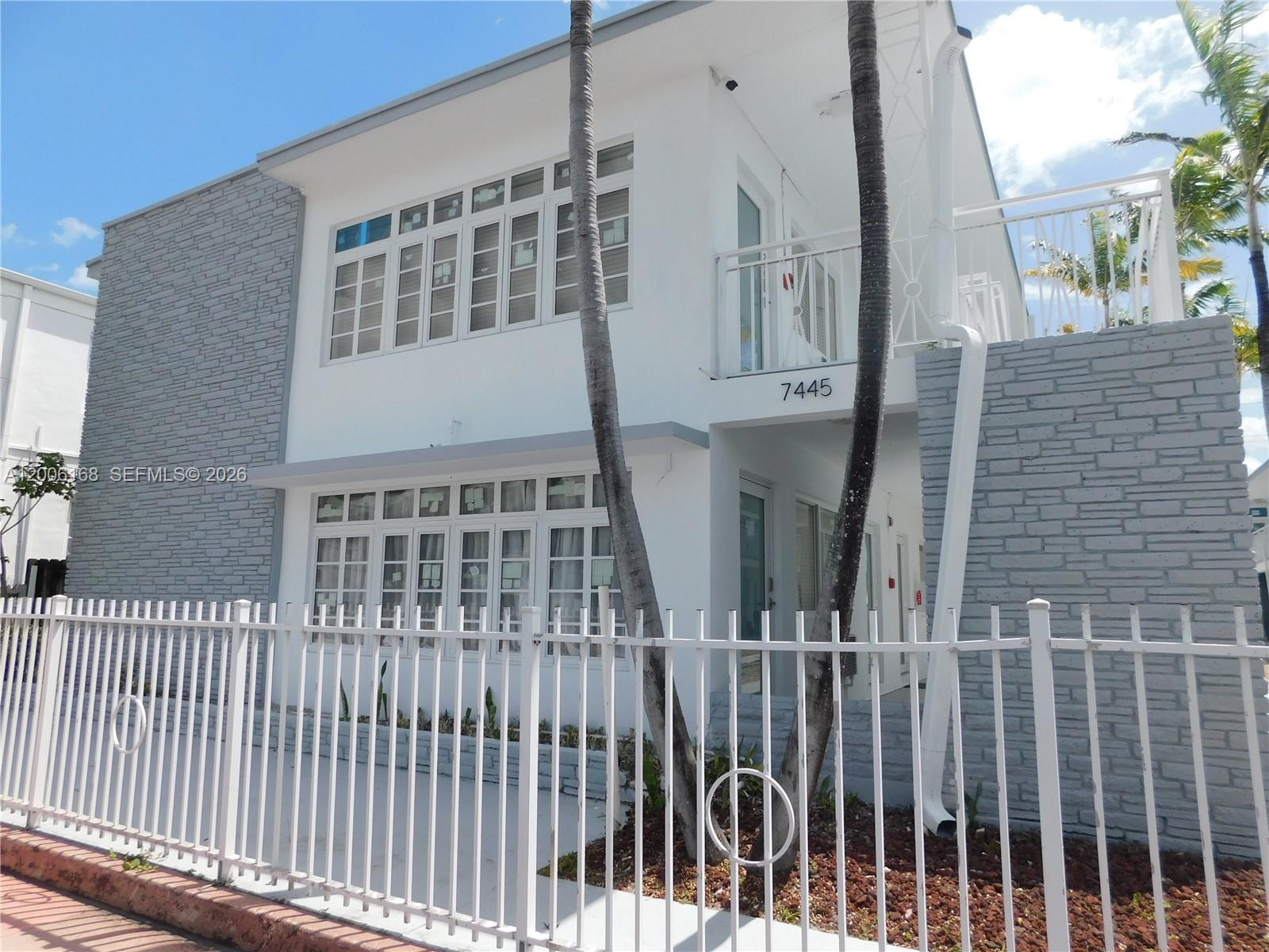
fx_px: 843
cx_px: 634
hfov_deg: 73.9
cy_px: 476
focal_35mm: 23
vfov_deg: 58.9
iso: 125
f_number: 6
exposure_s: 1/500
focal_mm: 4
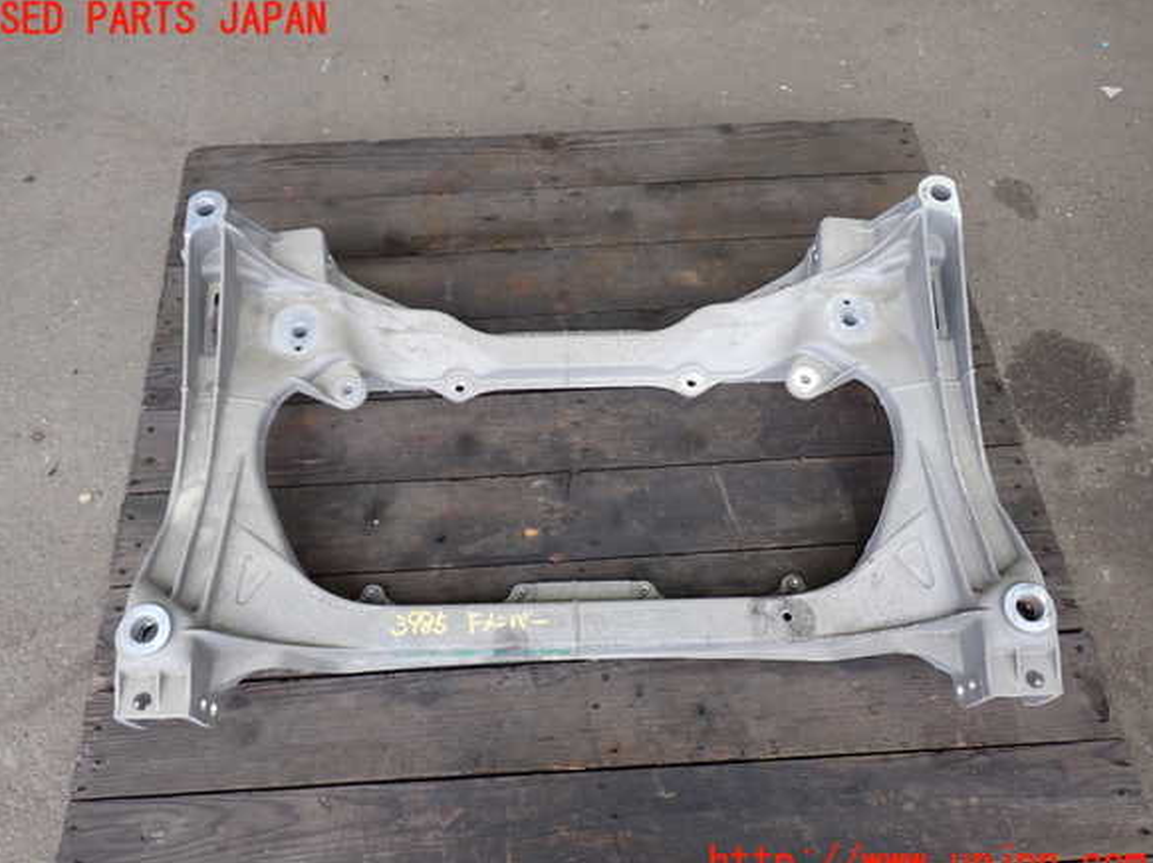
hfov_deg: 58.4
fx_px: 1032
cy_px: 442
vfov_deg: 45.4
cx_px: 562
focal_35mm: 31
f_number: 2.3
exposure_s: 1/50
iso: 200
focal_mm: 5.4
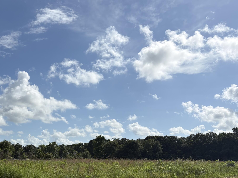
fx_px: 296
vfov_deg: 32.9
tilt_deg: +4.7
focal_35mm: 43
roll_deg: -0.7
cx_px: 55
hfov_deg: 42.3
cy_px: 135
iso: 50
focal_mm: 5.96
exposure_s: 1/8850
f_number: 1.6
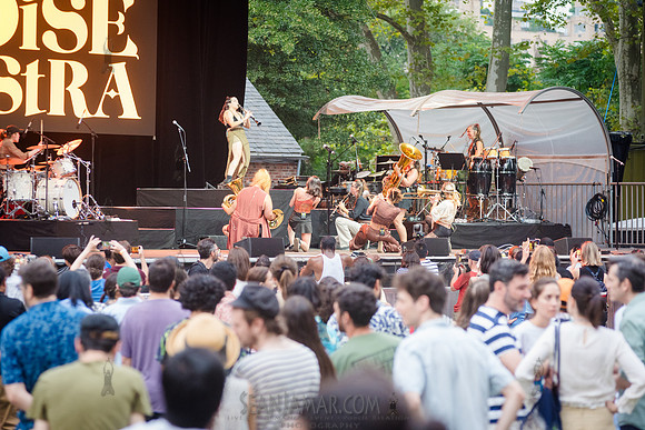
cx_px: 322
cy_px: 215
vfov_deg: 10.2
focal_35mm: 135
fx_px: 2419
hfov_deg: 15.2
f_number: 4
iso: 2000
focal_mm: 135
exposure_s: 1/250
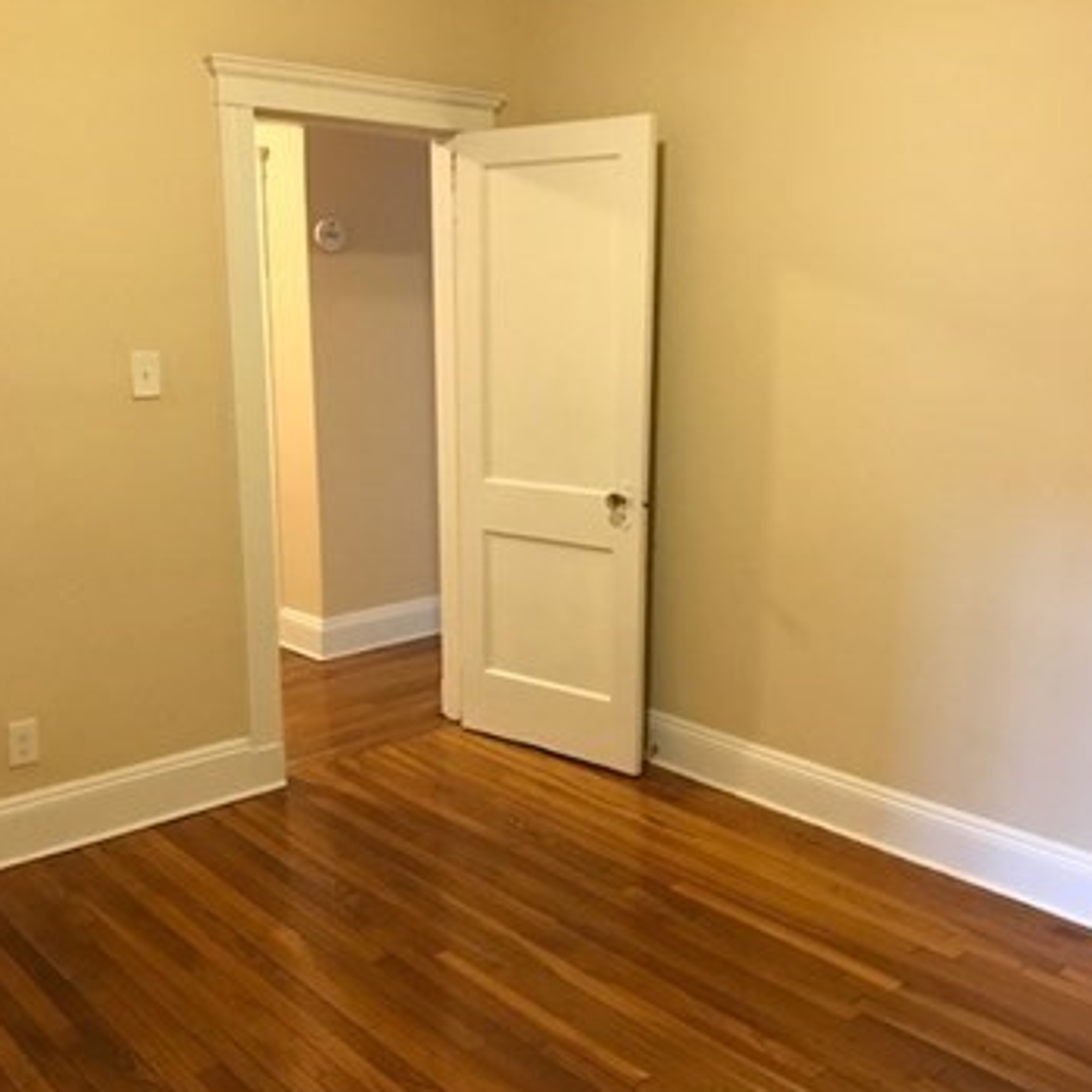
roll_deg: -0.4
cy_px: 579
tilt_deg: -11.6
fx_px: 1213
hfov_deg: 48.5
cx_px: 548
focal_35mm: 34
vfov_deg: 48.4
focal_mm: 3.99
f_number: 1.8
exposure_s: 1/15
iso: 100
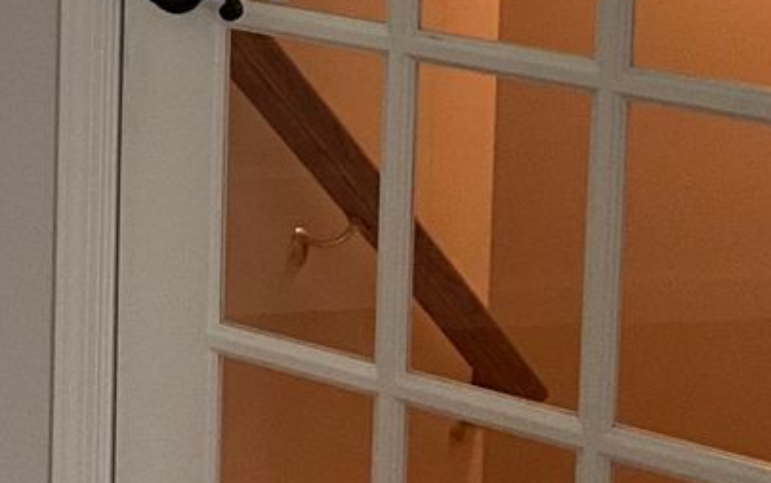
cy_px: -297
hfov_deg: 17.4
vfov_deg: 11.0
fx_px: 2397
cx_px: -162
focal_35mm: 114
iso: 100
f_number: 1.8
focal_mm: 3
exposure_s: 1/60
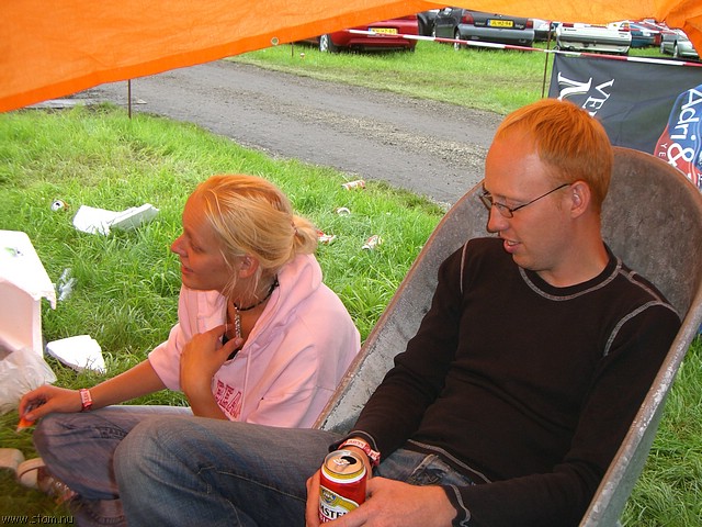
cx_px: 351
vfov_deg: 30.9
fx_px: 953
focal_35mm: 47
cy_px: 264
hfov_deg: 40.4
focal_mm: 7.6
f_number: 3
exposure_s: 1/200
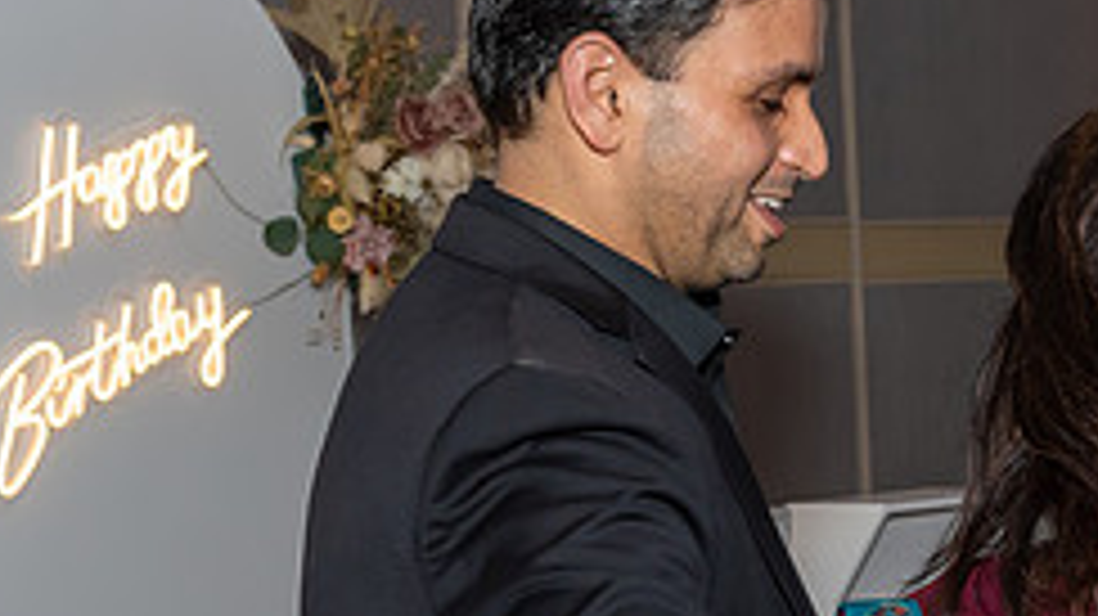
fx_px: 4074
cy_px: 591
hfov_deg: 15.2
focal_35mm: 140
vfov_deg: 8.6
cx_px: 962
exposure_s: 1/250
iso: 500
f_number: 6.3
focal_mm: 28
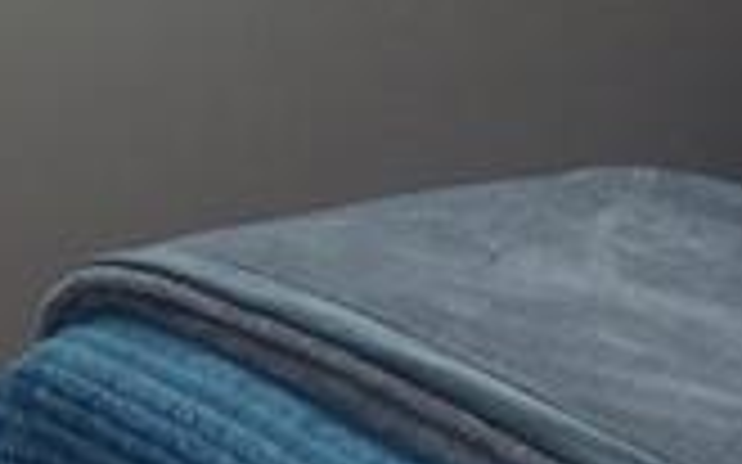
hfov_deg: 13.2
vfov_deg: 7.9
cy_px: -455
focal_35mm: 158
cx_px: 310
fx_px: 3194
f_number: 3.5
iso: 125
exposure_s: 1/30
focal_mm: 4.1
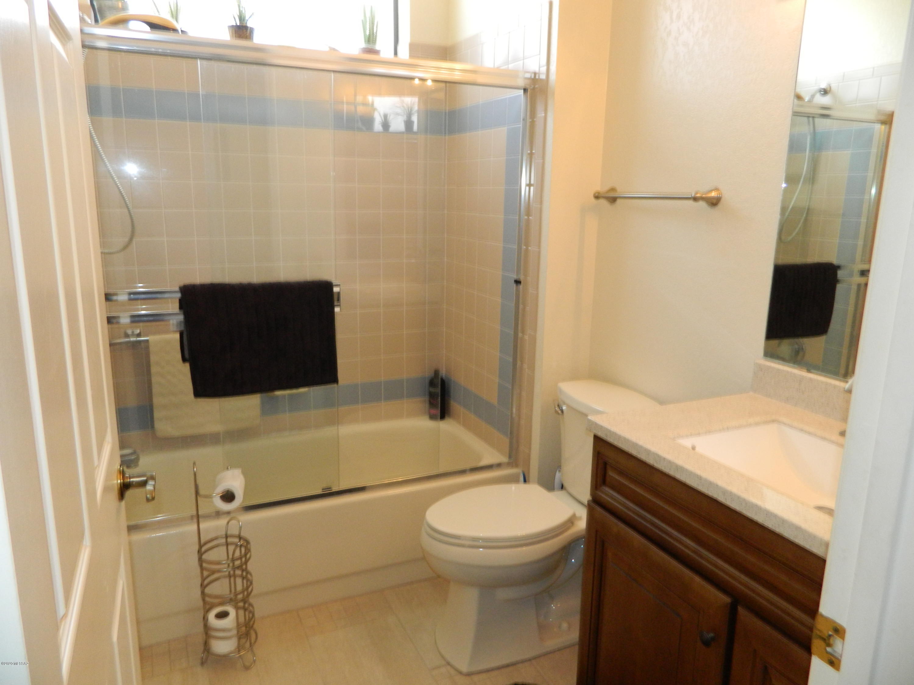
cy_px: 342
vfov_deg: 54.9
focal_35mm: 25
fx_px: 660
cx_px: 457
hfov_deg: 69.4
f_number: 3.1
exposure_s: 1/30
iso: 200
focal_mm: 4.5
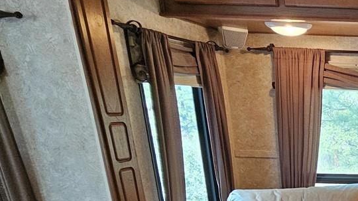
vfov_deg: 25.5
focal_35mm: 42
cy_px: 240
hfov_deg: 34.3
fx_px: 398
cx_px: 466
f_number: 2.2
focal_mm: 2.2
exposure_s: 1/77.4
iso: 400
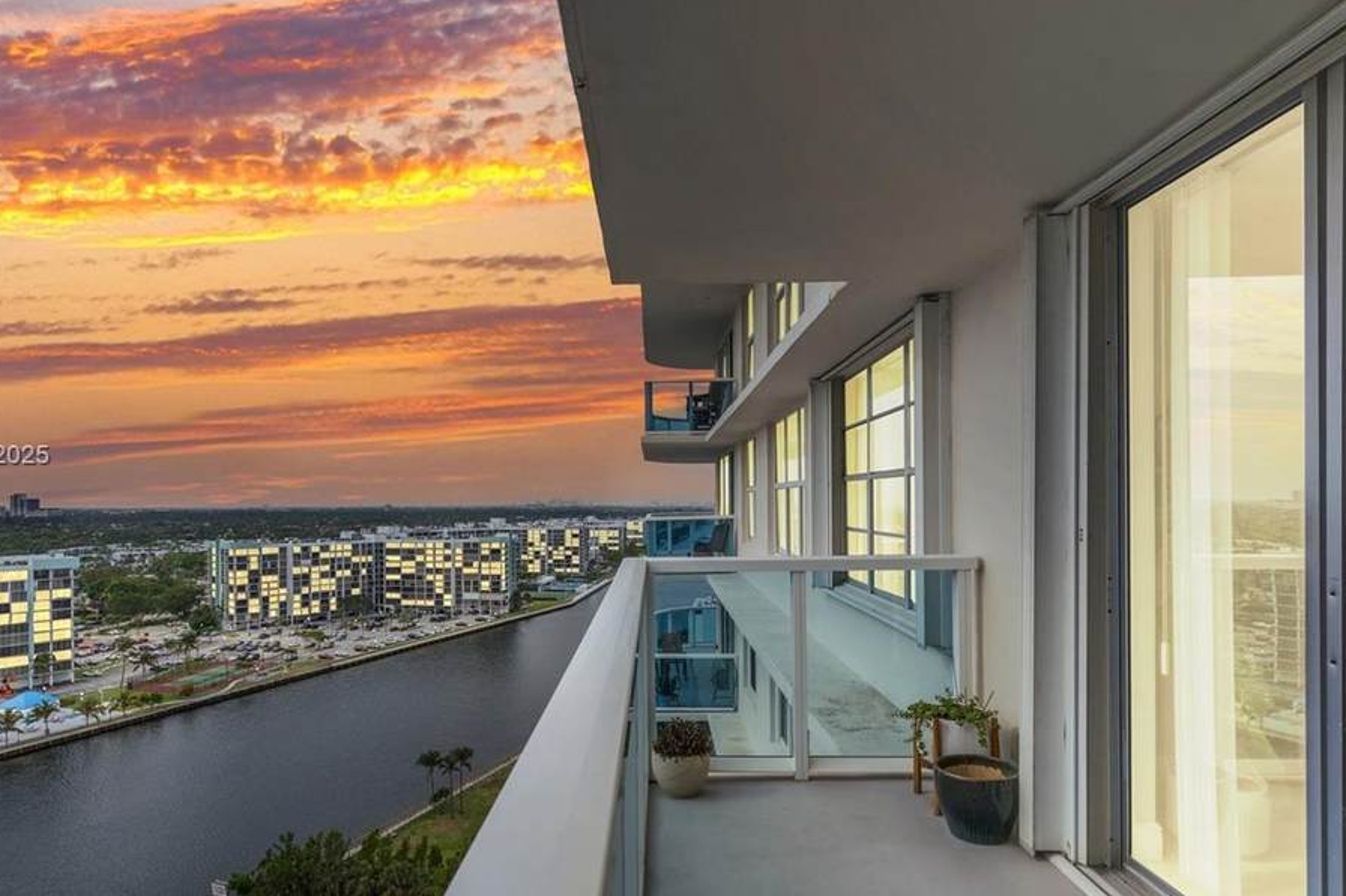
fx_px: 748
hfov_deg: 83.9
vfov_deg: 61.9
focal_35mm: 20
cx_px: 626
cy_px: 457
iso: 100
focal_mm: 14
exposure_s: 1/125
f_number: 11
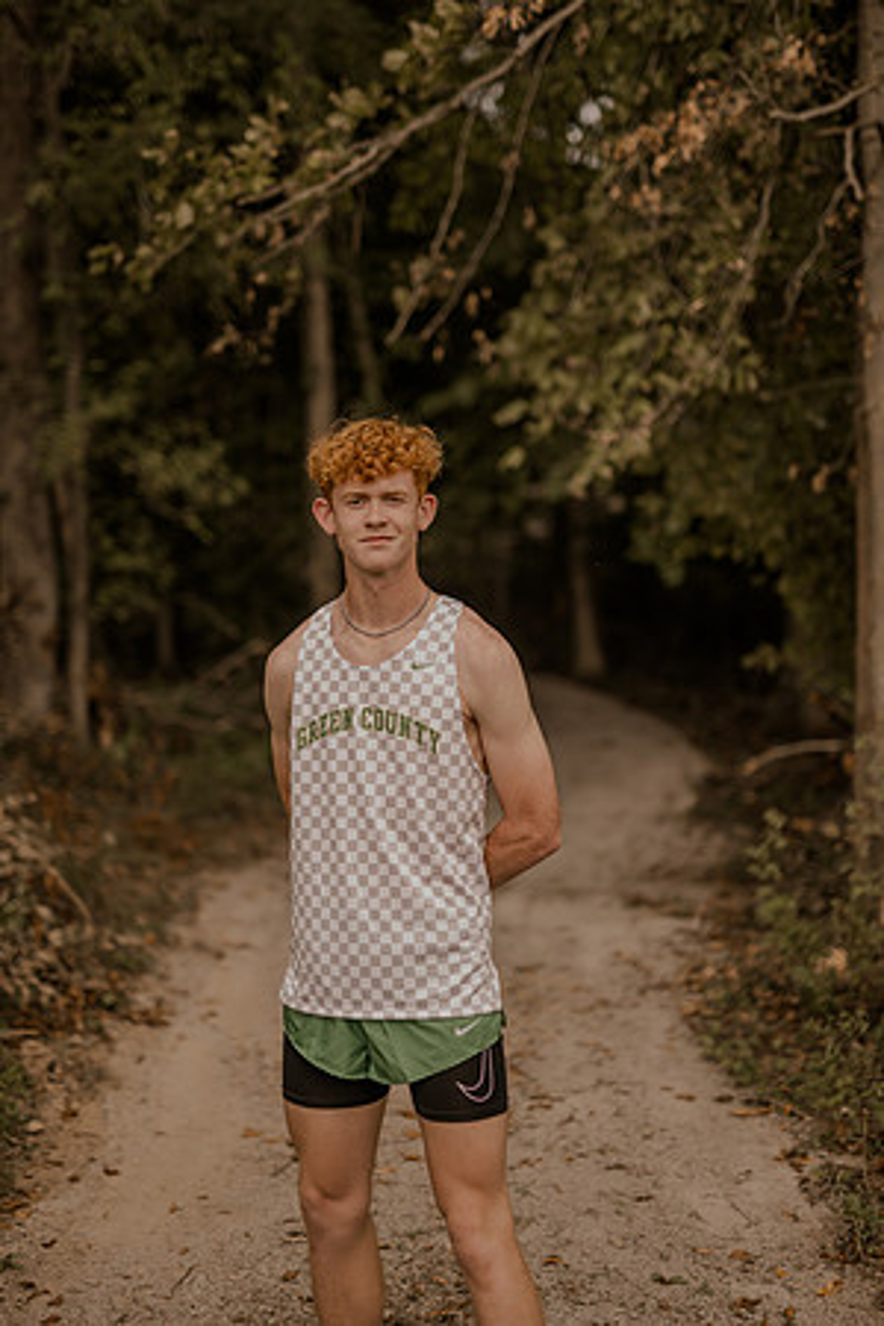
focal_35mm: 50
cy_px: 663
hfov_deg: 27.0
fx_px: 1842
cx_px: 442
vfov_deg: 39.6
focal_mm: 50
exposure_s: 1/1000
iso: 64
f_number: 1.4
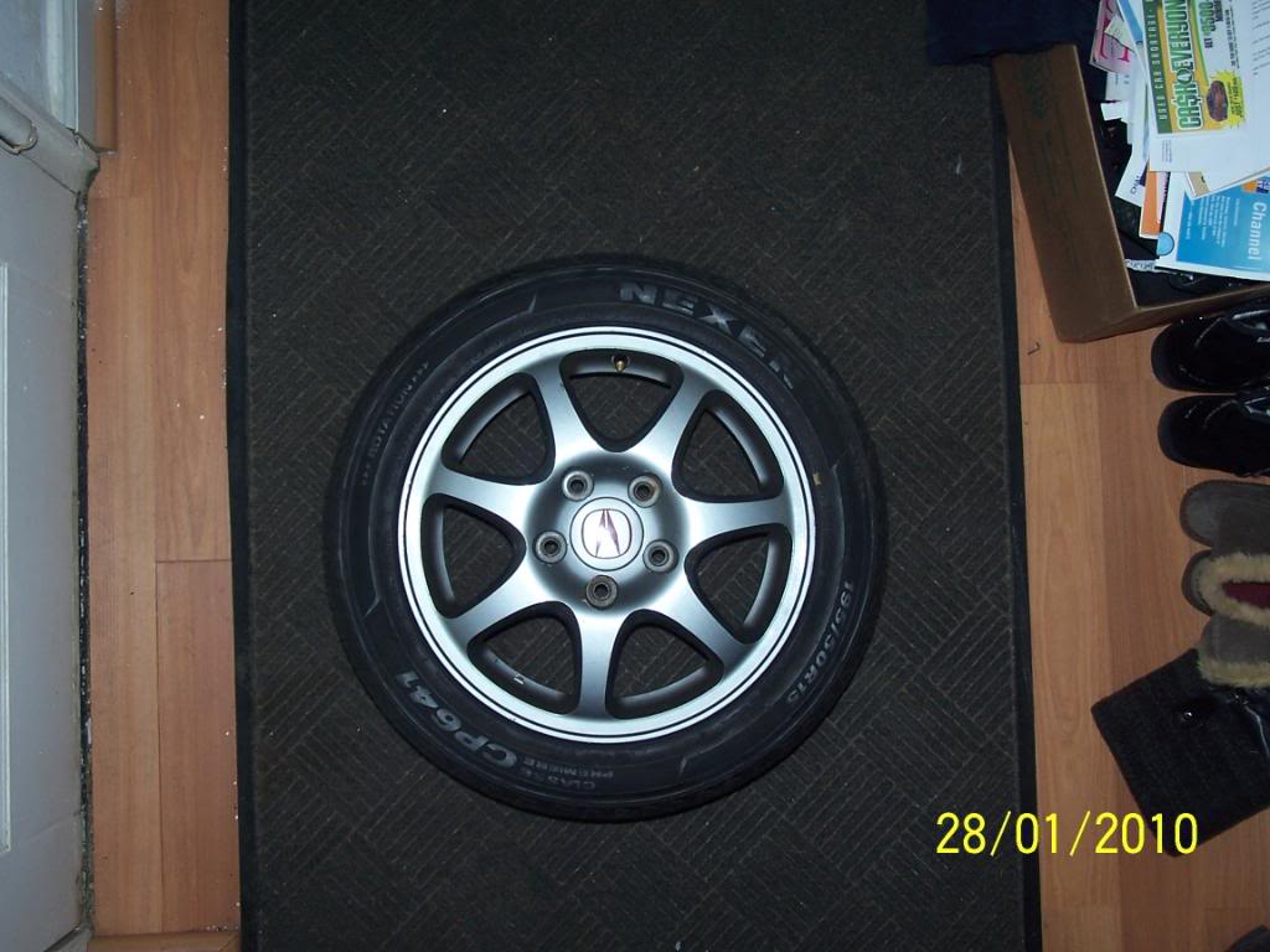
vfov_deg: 30.3
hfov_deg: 39.7
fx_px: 1761
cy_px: 476
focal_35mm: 48
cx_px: 635
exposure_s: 1/60
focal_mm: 8
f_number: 3.2
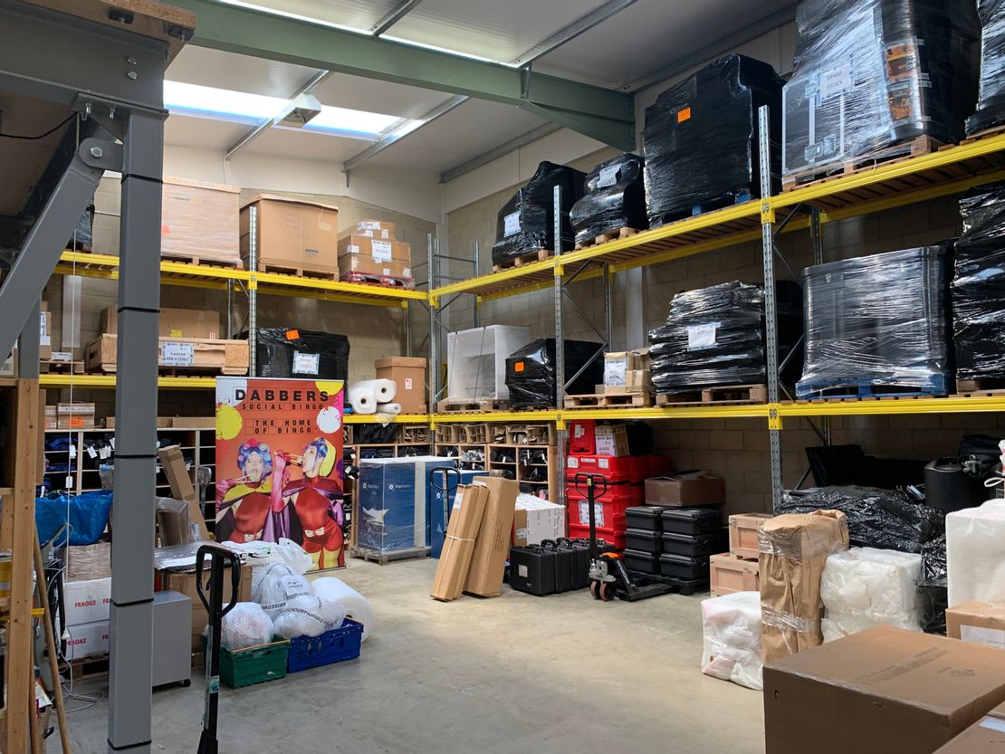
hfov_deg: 67.3
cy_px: 377
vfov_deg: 53.1
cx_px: 502
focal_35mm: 26
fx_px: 755
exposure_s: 1/87
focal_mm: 4.25
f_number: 1.8
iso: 100
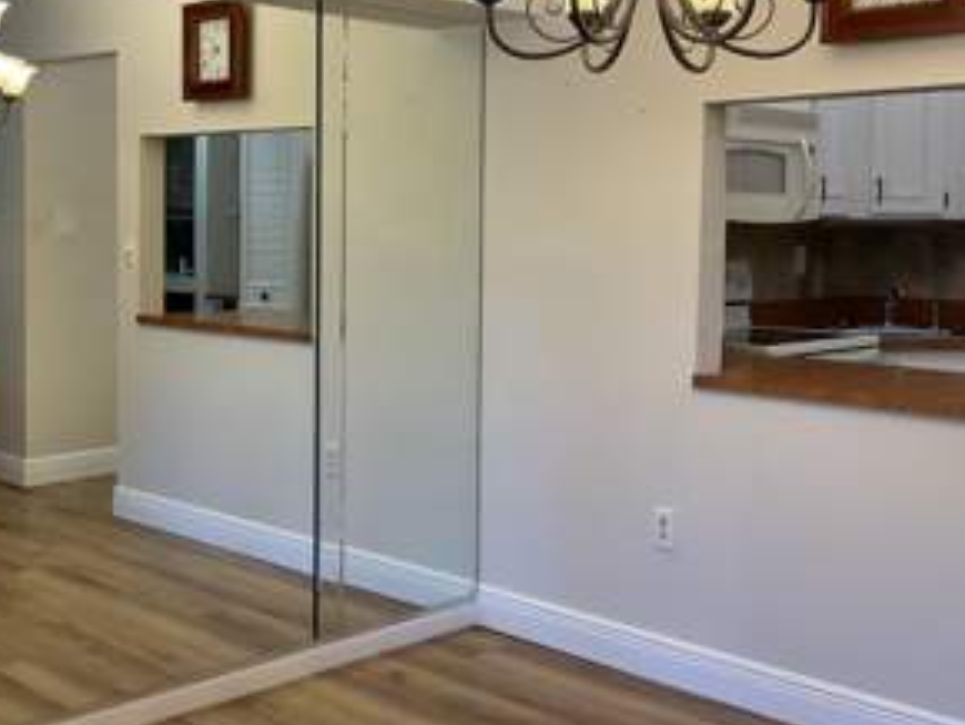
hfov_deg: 39.6
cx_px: 486
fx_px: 1339
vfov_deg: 30.2
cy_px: 286
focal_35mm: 48
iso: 40
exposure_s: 1/60
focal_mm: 3
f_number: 1.8
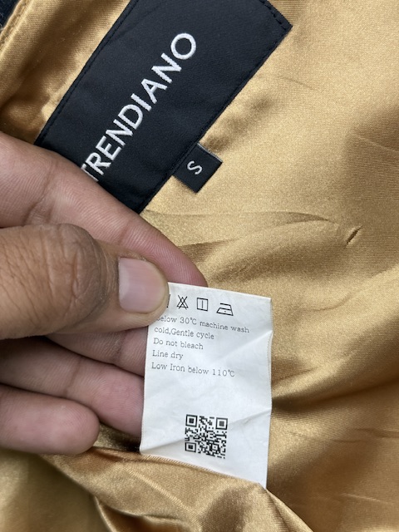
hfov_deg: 30.3
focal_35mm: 48
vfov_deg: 39.7
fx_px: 738
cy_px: 266
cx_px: 200
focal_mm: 6.76
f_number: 1.78
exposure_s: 1/126
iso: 50
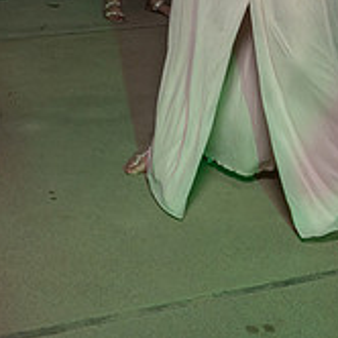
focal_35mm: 88
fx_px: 972
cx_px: 48
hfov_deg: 19.4
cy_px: -110
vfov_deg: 18.3
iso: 2000
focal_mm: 24
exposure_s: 1/100
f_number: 5.6
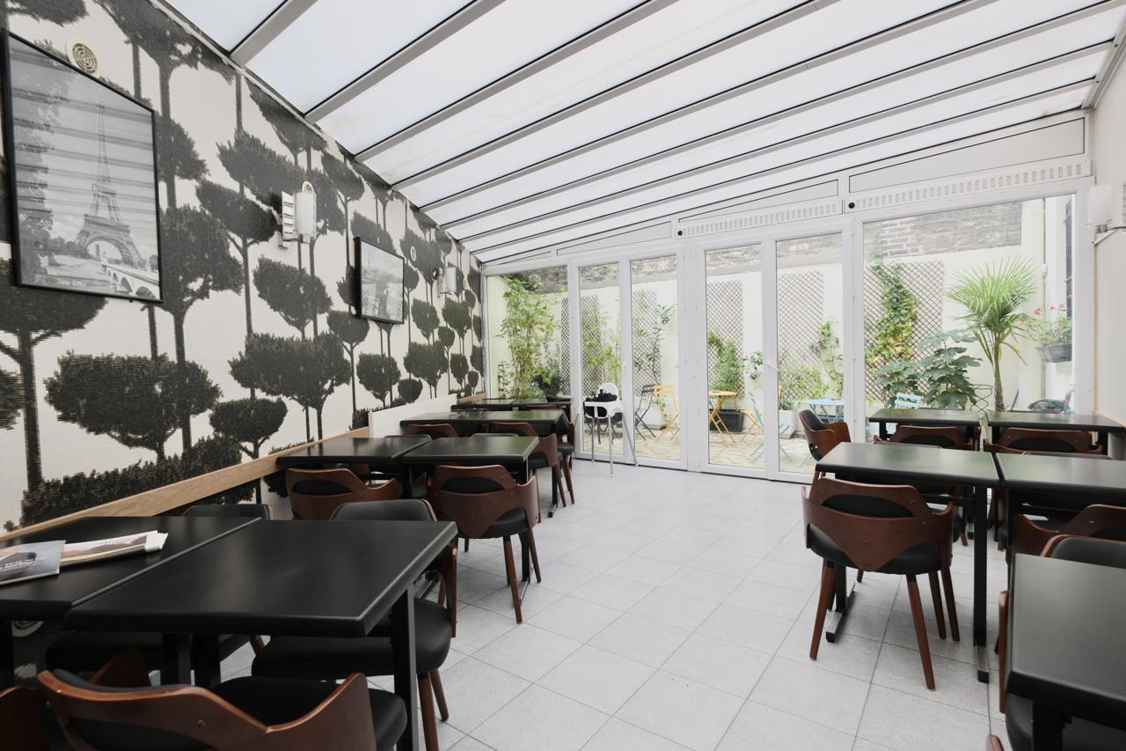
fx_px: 469
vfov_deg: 77.3
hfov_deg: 100.4
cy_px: 376
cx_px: 563
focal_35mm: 15
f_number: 4
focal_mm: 10
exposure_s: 1/56
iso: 125
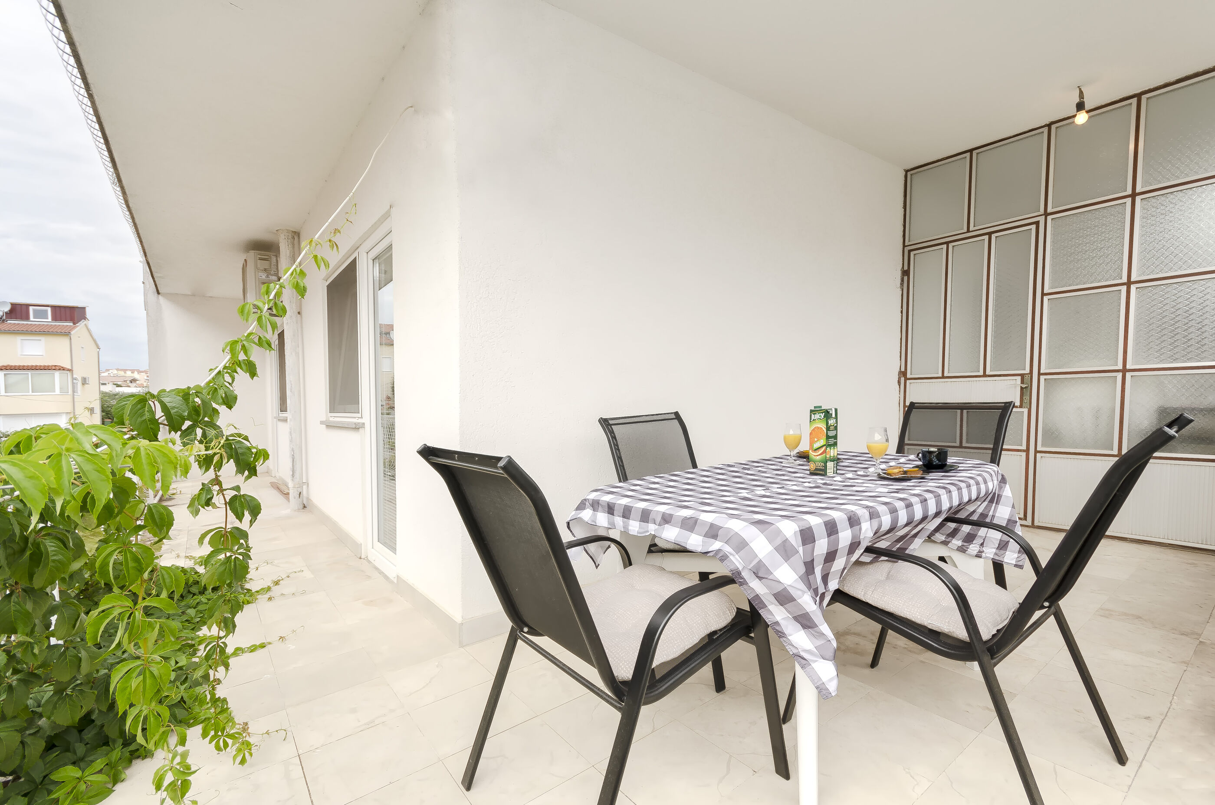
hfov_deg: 100.5
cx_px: 608
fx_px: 505
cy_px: 402
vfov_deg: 77.1
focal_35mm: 15
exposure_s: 1/200
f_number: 7.1
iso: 100
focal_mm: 10
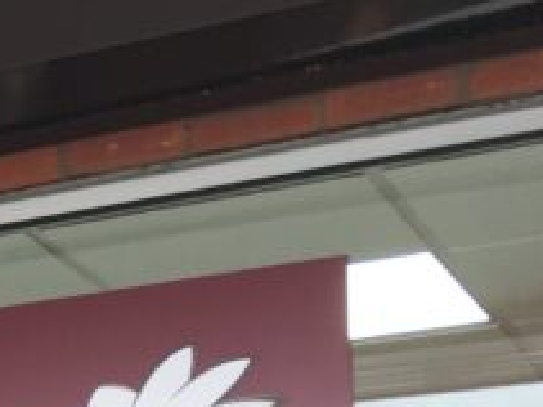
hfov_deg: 12.1
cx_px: -602
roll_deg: -2.9
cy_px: 677
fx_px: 2211
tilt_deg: +6.2
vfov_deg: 10.1
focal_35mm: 141
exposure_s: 1/50
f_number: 2.2
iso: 40
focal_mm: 4.15
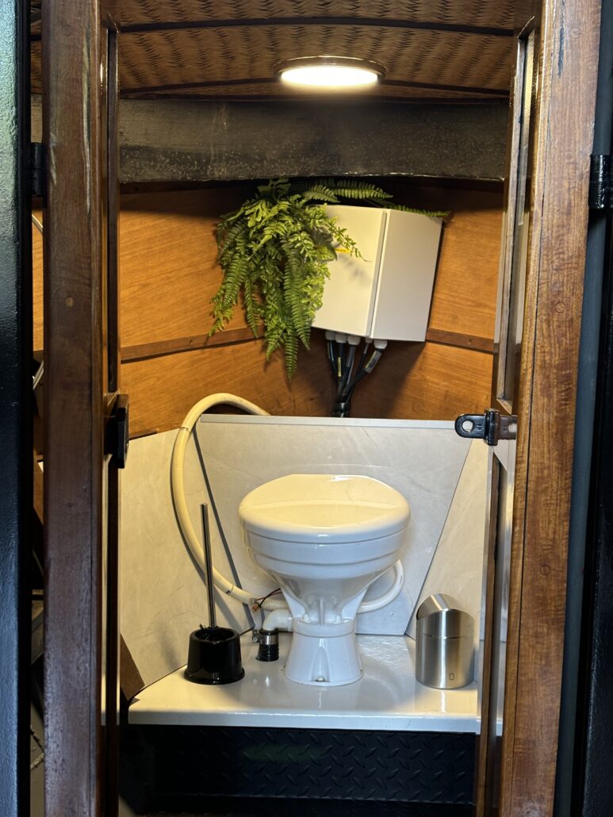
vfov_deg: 36.8
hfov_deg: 28.0
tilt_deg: -8.7
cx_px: 306
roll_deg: -0.6
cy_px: 408
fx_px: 1227
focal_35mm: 52
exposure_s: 1/60
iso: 80
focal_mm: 5.96
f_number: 1.6
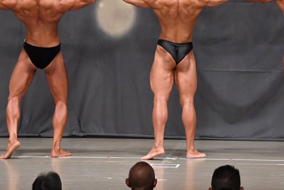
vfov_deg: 4.8
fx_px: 2272
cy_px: 58
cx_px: 180
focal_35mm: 288
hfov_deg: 7.2
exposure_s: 1/400
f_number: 5.6
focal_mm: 122
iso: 6400
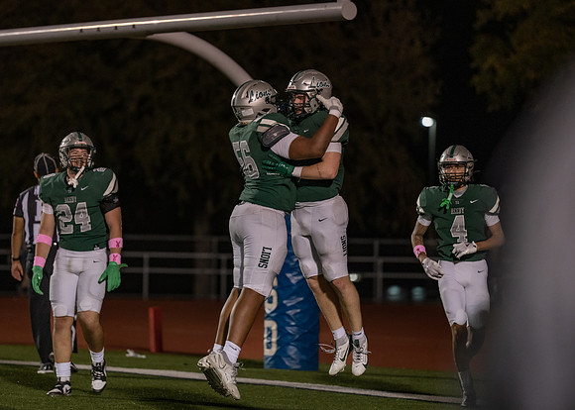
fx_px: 3892
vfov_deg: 6.0
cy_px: 188
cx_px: 255
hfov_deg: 8.4
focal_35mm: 238
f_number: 2.8
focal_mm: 197
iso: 2000
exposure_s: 1/1000
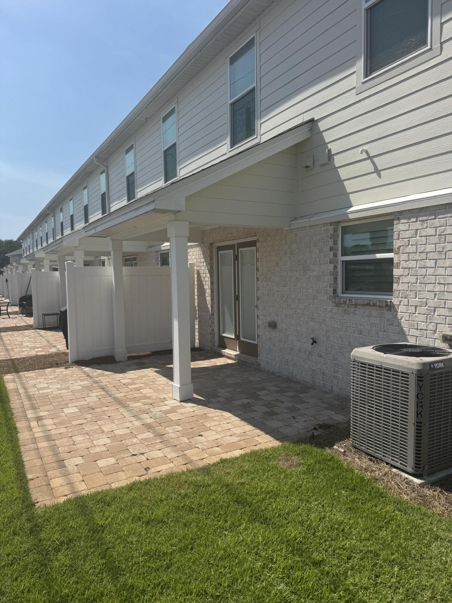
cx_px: 226
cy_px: 302
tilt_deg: -3.0
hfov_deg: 56.8
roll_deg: +0.2
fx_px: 418
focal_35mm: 24
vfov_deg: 71.6
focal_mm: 6.76
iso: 80
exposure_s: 1/6410
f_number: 1.78
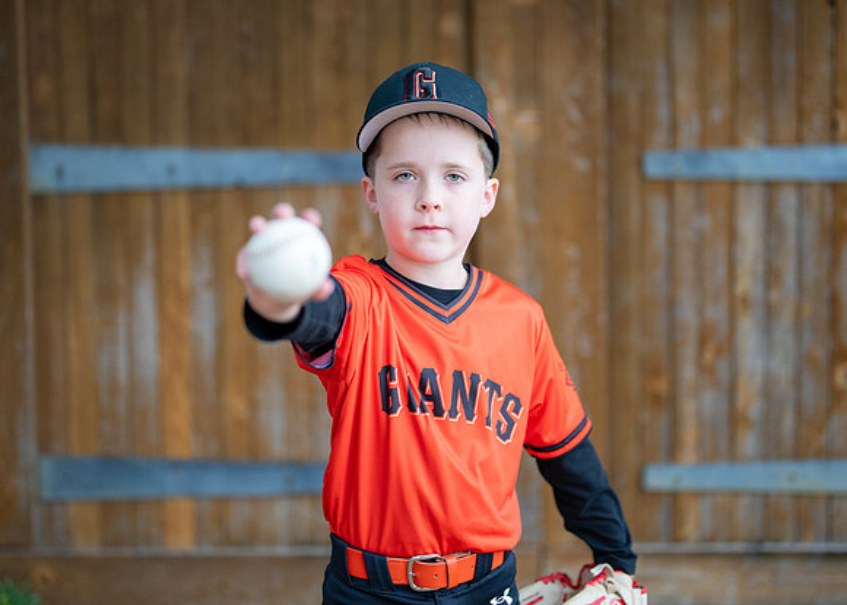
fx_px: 1481
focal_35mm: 62
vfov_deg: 23.1
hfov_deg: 31.9
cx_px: 421
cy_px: 254
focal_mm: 50
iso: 500
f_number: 1.2
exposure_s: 1/640
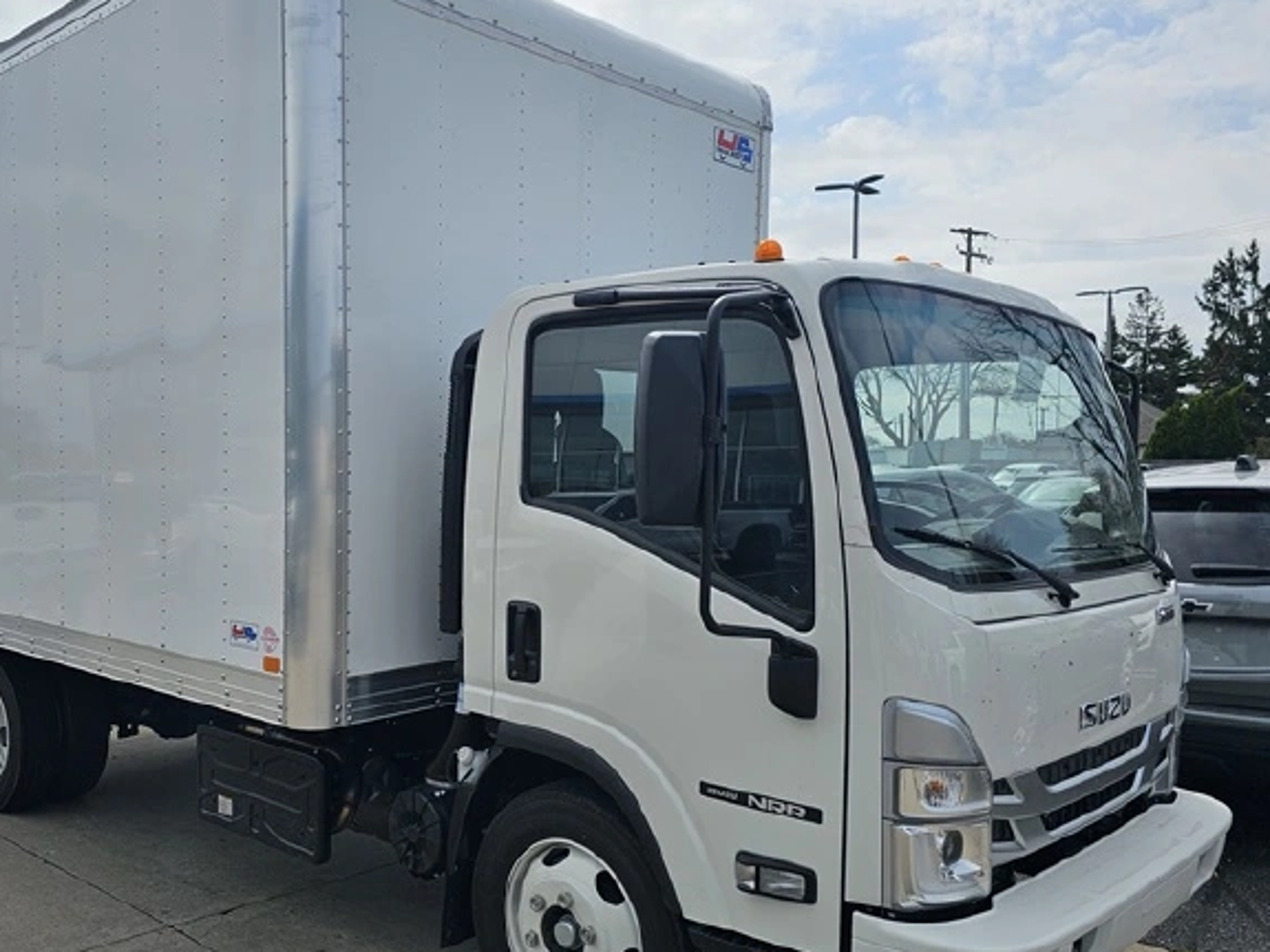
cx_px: 497
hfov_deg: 56.3
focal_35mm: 32
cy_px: 539
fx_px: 1174
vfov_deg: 44.0
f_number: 1.7
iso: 10
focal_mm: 6.3
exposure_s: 1/1915
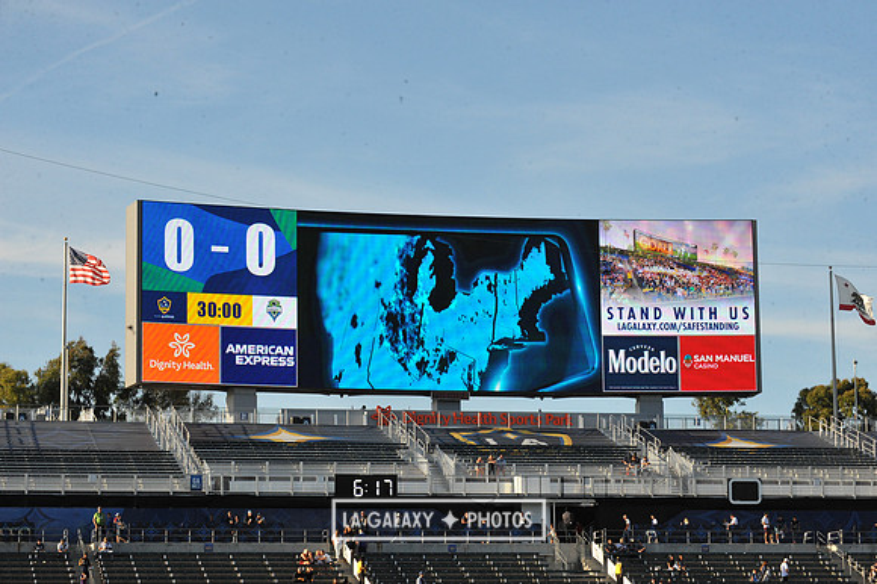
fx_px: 2556
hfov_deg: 19.5
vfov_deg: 13.0
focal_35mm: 105
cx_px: 438
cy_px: 292
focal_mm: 105
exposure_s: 1/1000
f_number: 16
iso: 1600
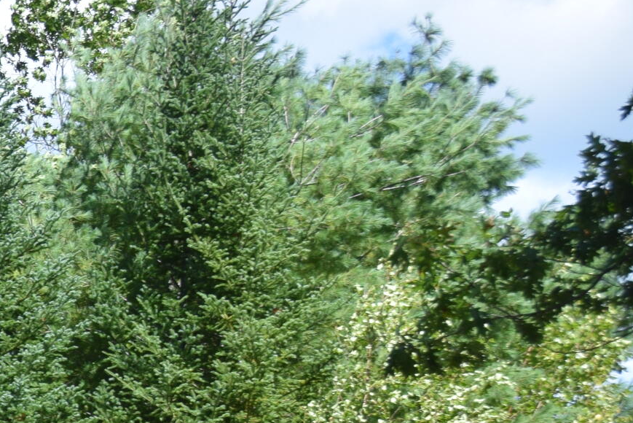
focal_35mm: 176
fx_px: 3096
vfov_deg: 7.7
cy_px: 646
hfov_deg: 11.0
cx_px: -435
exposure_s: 1/320
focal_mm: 34
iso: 200
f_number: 9
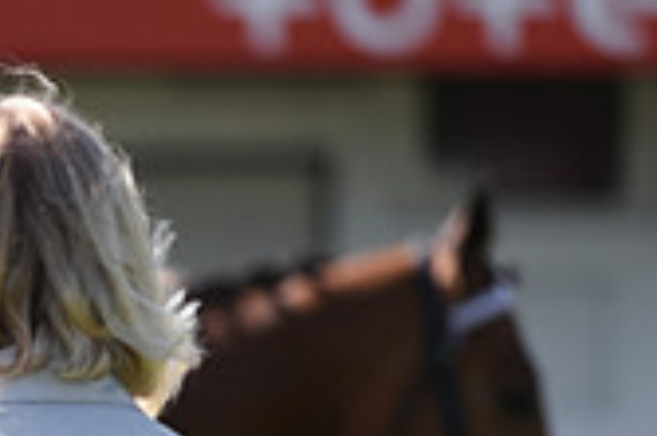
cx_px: -460
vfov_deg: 1.3
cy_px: 729
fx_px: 19016
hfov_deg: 2.0
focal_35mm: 1043
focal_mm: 300
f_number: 4.5
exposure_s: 1/2000
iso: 400
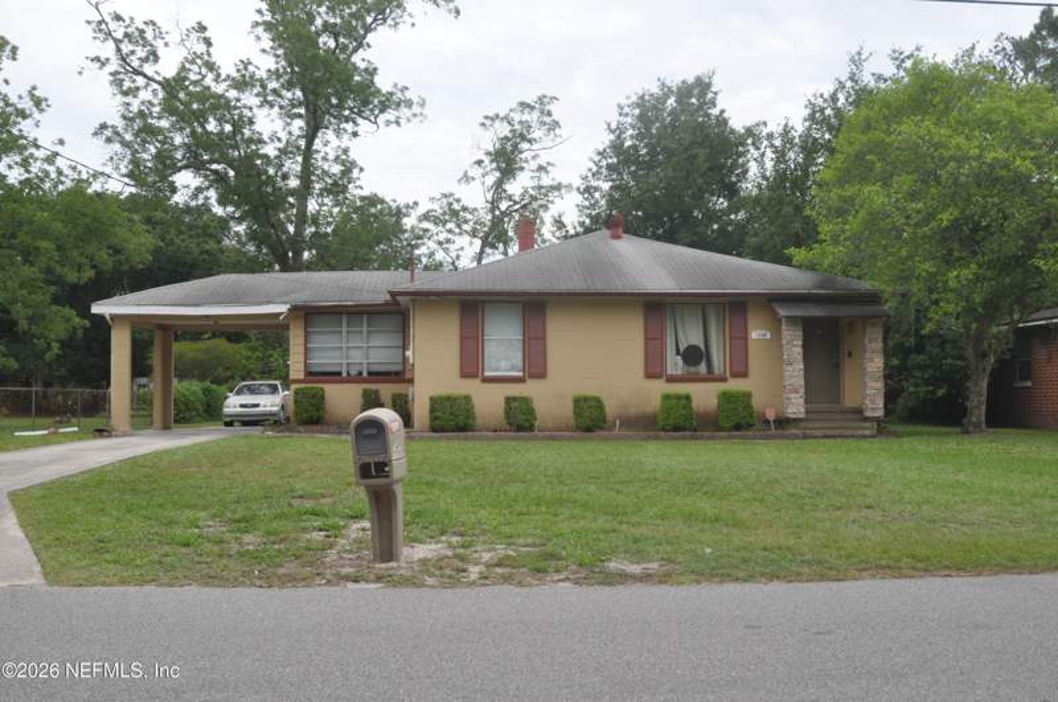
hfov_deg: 53.2
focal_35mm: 36
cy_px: 351
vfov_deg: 36.8
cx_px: 529
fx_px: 1056
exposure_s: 1/200
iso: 200
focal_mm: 24
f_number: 9
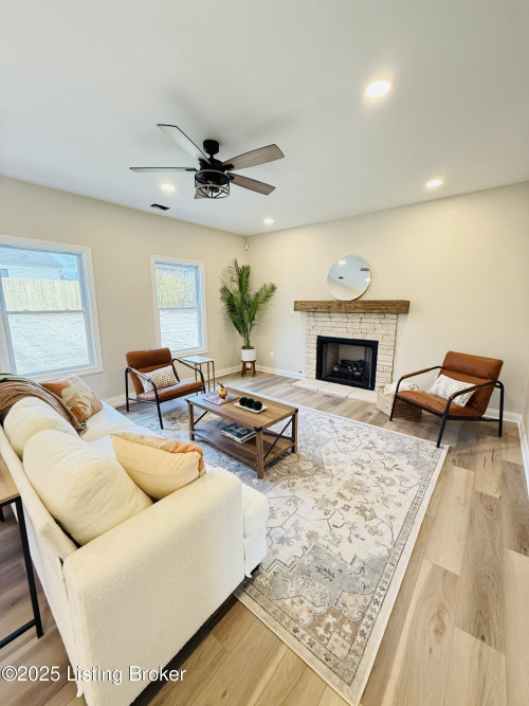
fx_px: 285
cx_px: 264
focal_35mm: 14
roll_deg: -0.5
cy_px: 353
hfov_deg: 85.7
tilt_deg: -8.5
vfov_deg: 102.1
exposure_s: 1/120
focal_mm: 2.22
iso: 500
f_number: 2.2
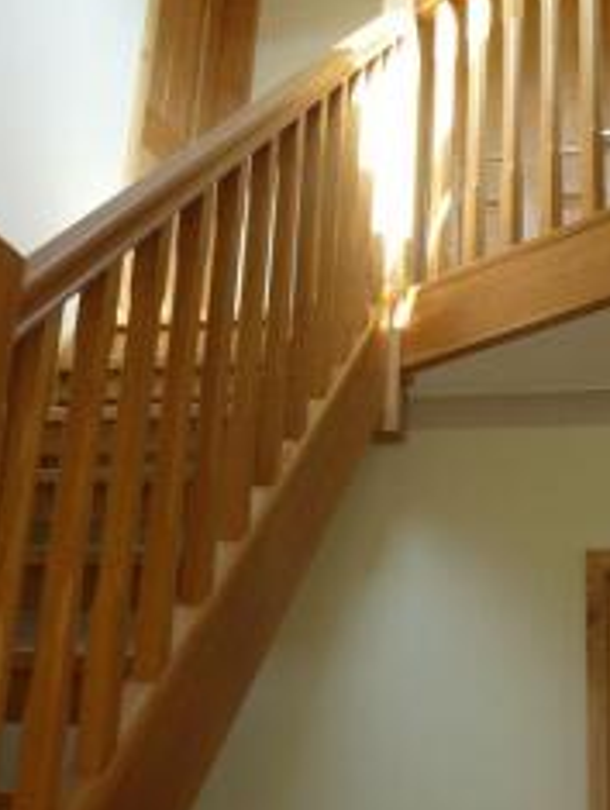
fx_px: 1218
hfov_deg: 28.0
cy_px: 329
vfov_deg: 36.6
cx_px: 379
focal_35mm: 52
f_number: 3.3
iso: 100
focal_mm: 4.9
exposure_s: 1/30
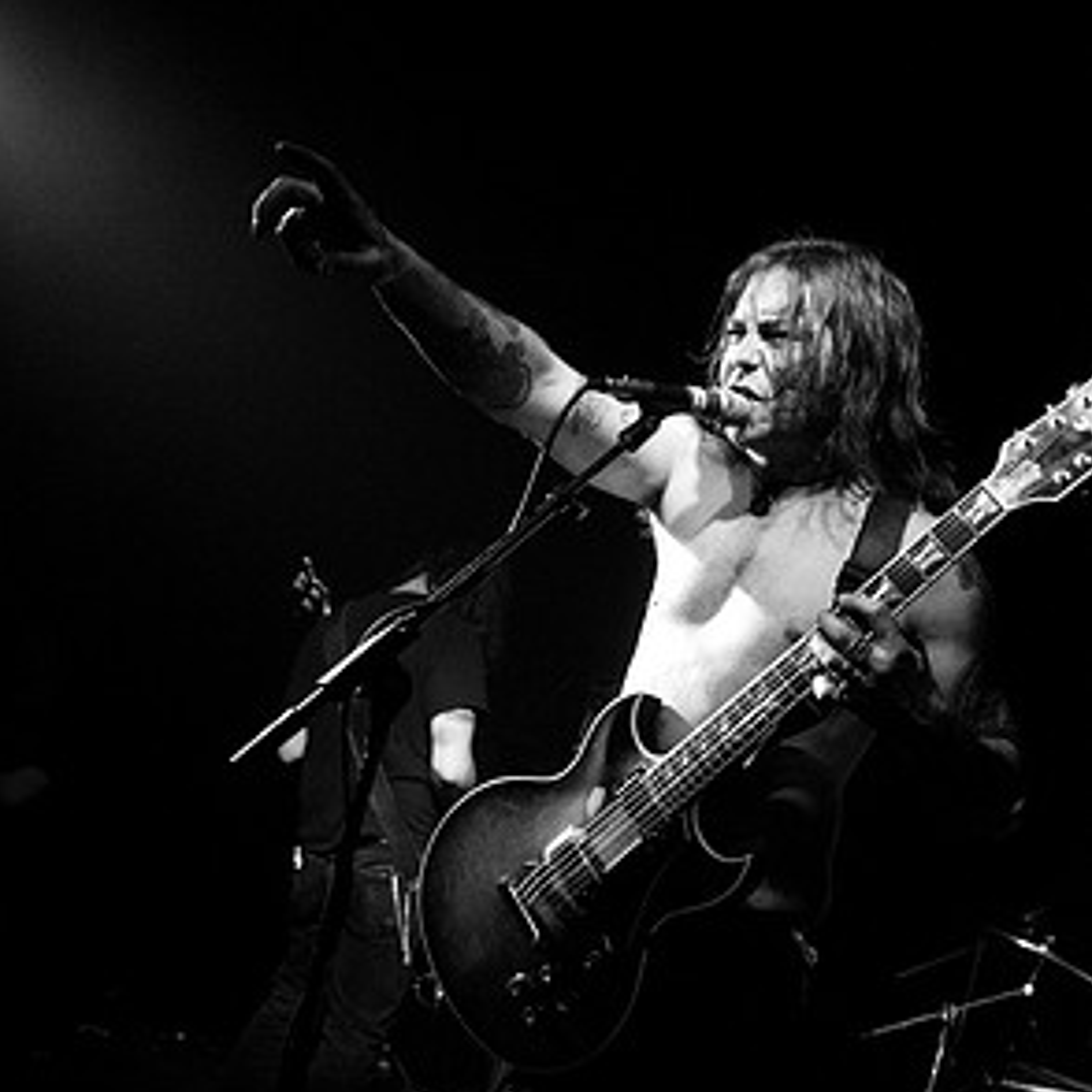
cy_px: 758
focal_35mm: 39
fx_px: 1392
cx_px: 540
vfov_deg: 42.1
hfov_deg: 42.8
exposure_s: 1/60
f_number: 2.8
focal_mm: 20
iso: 1250
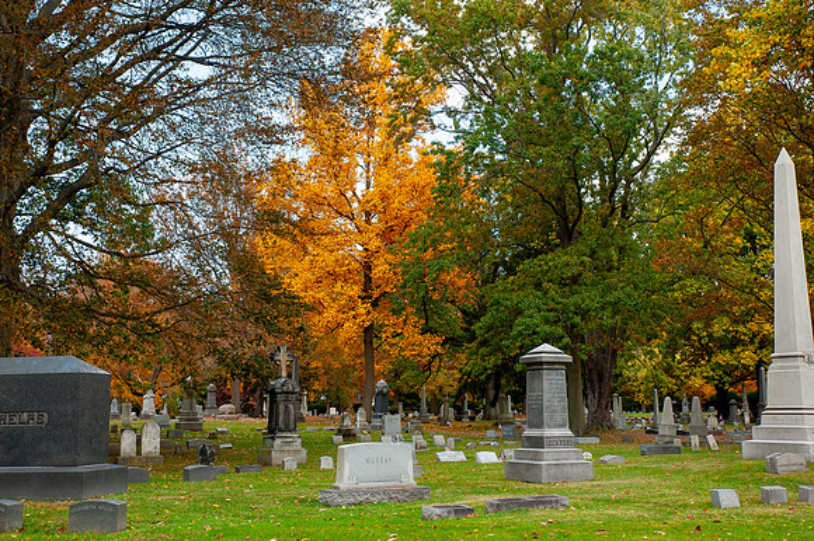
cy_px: 270
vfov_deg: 30.5
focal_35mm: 44
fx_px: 994
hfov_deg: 44.5
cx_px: 407
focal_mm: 44
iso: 400
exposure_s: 1/160
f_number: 10
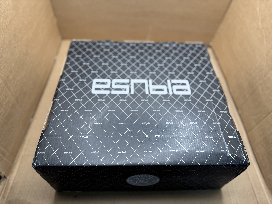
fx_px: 189
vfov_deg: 56.8
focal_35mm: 24
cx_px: 136
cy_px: 102
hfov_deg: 71.6
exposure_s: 1/119
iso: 80
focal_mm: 6.76
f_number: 1.78
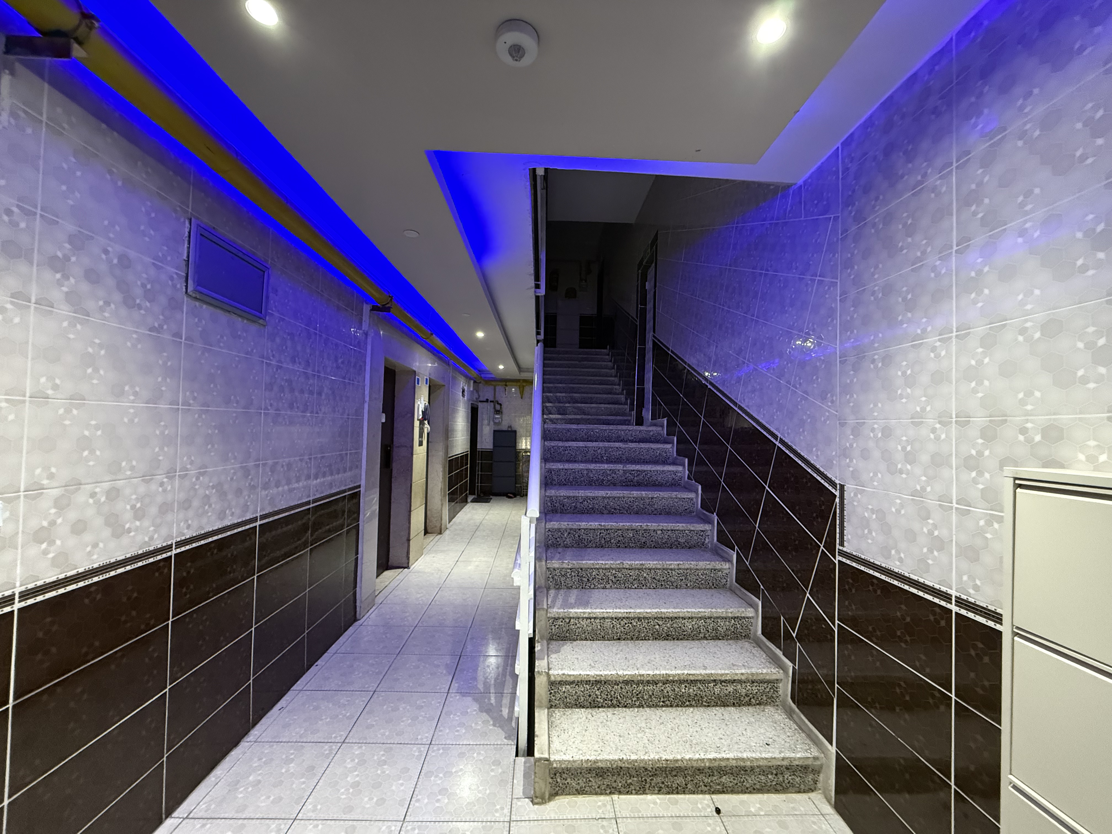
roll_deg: -1.7
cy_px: 417
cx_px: 556
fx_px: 450
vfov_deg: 85.7
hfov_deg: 102.1
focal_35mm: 14
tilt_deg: +2.9
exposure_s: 1/50
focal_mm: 2.22
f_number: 2.2
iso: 800
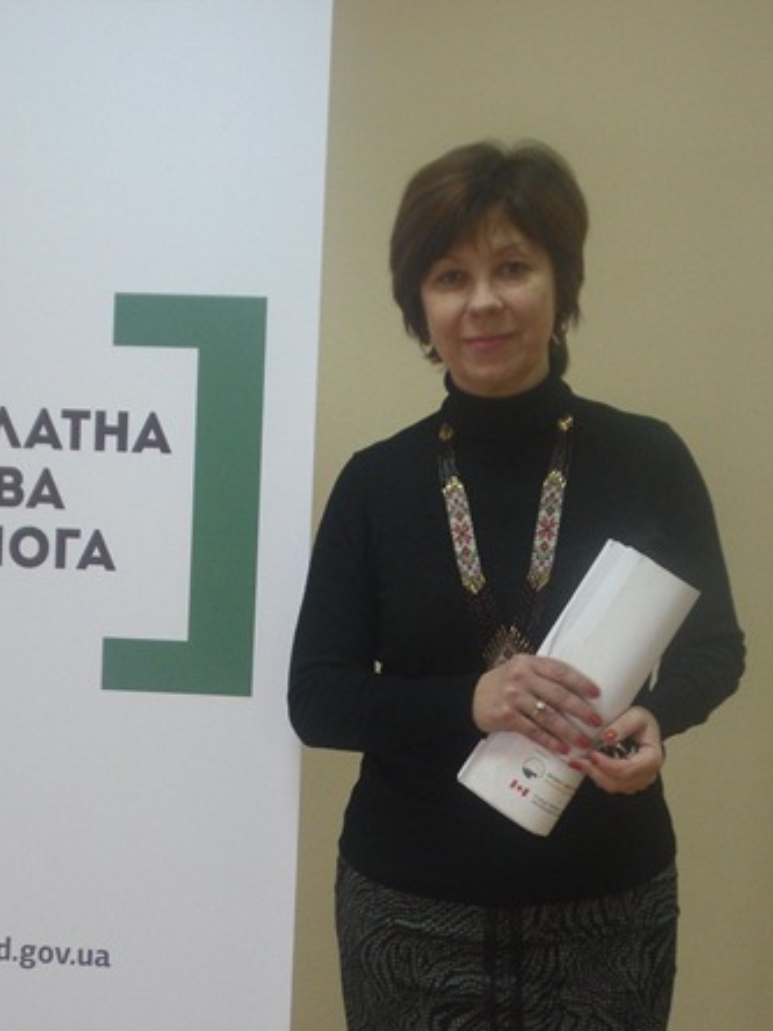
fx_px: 1876
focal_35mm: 63
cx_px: 302
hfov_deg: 23.2
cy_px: 676
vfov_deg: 30.5
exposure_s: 1/26
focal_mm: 6.36
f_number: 3.8
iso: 100
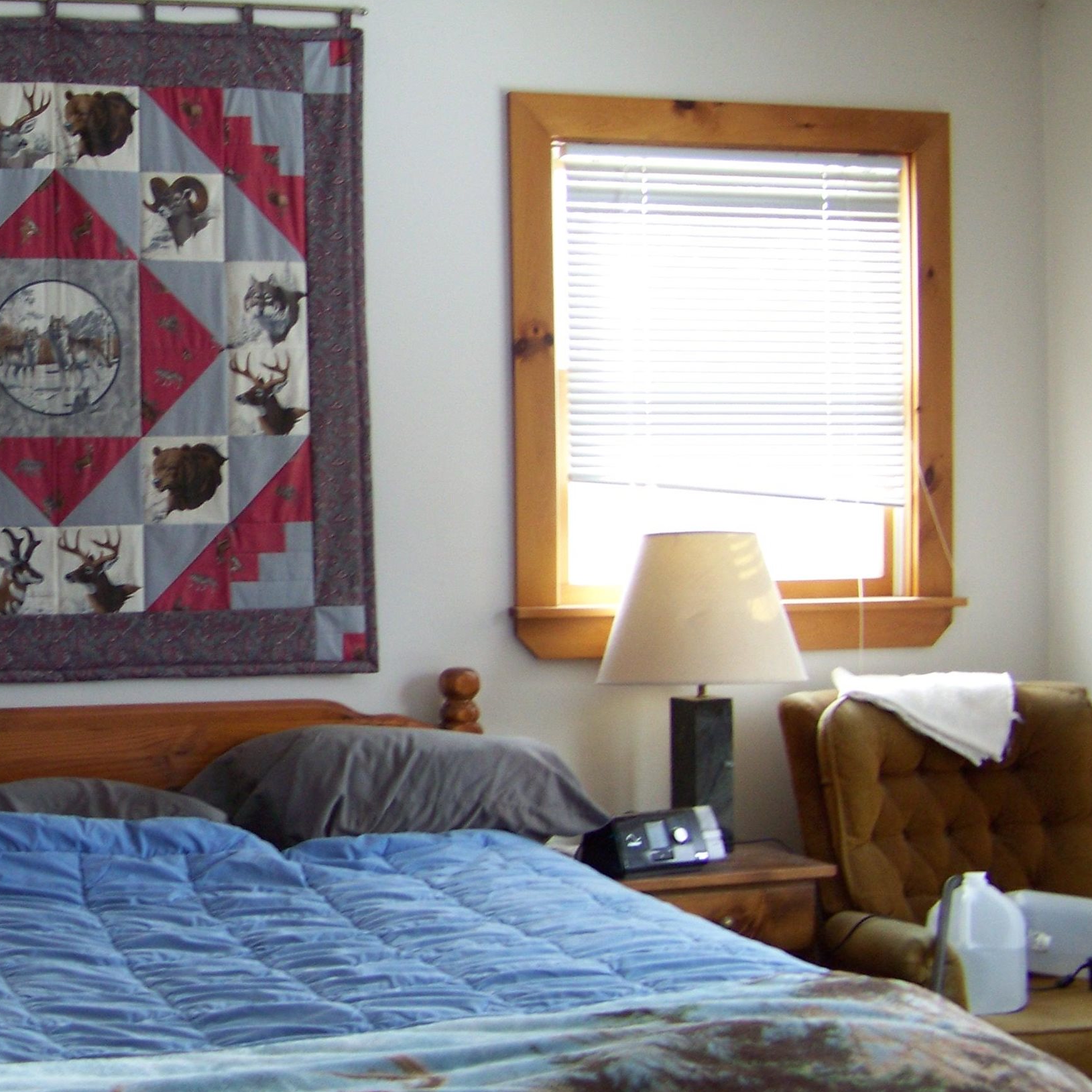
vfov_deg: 28.6
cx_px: 101
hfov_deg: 27.5
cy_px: 489
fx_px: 2141
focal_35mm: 60
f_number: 2.8
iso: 98
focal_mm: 5.85
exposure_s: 1/30
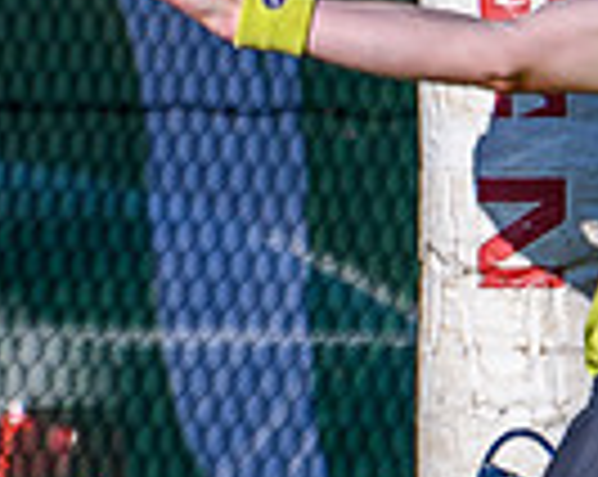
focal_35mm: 2033
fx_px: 35928
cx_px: 499
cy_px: 505
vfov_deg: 0.8
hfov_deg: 1.0
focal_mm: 200
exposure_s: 1/5000
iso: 220
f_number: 2.8
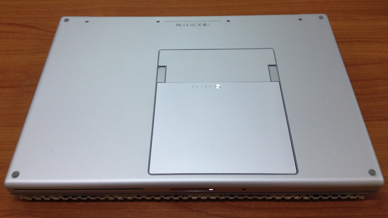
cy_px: 75
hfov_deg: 51.6
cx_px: 194
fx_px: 401
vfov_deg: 30.2
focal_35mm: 39
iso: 100
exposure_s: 1/100
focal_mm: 4.28
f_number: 2.4
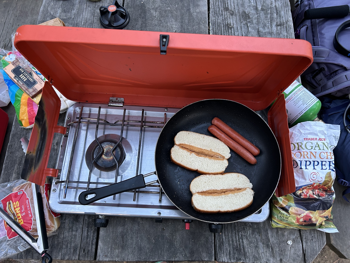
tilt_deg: -68.1
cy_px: 132
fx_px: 263
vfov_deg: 53.1
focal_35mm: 26
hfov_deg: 67.3
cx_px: 175
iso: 125
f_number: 1.5
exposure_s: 1/64
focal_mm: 5.7
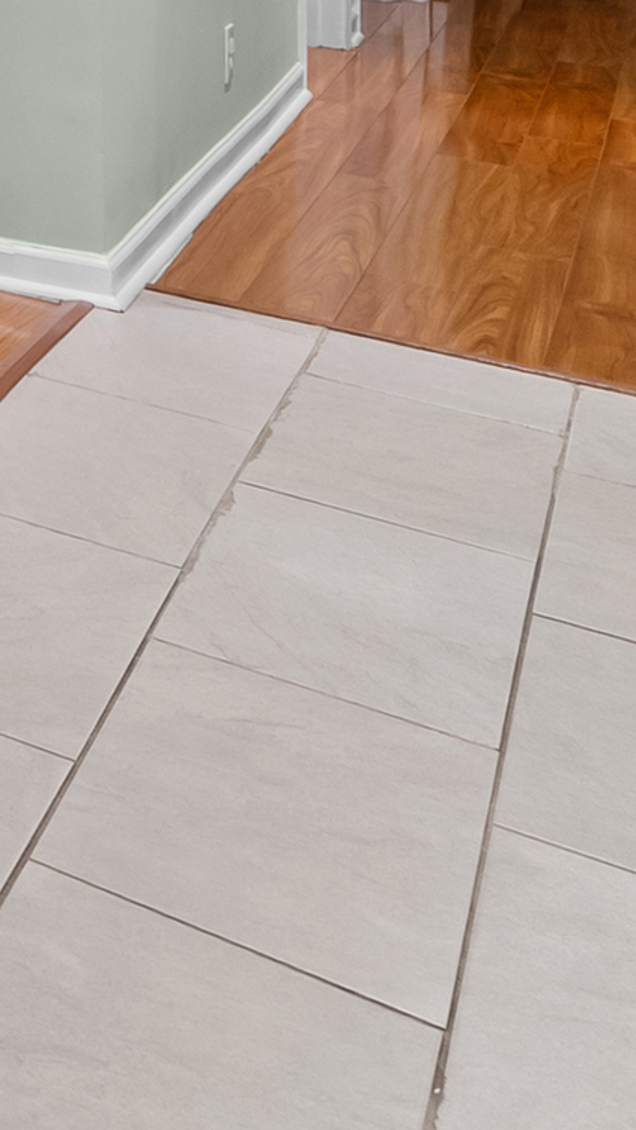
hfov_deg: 10.6
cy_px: -274
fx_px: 1797
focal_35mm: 60
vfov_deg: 29.3
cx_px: -1410
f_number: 7.1
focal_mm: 14
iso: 800
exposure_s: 1/13
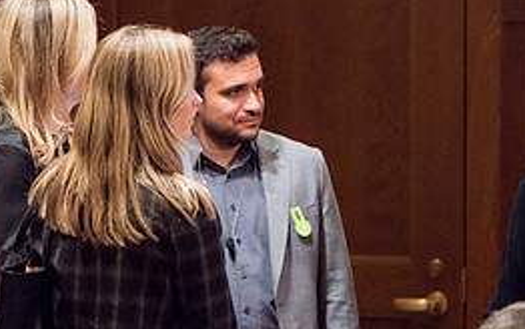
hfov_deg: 4.5
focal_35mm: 462
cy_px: 117
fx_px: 6613
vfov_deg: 2.8
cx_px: 285
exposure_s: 1/125
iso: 800
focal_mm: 200
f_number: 2.8
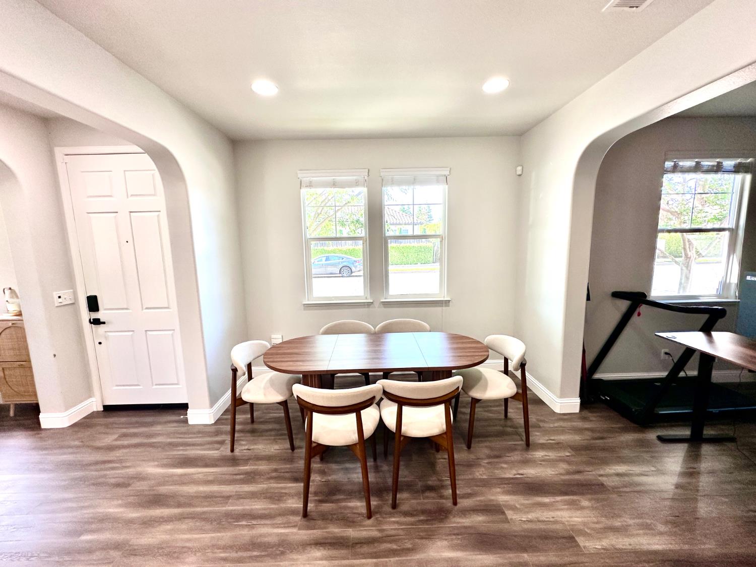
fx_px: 306
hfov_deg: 102.1
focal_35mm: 14
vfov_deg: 85.7
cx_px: 378
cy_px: 284
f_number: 2.2
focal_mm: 2.22
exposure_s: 1/120
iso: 160
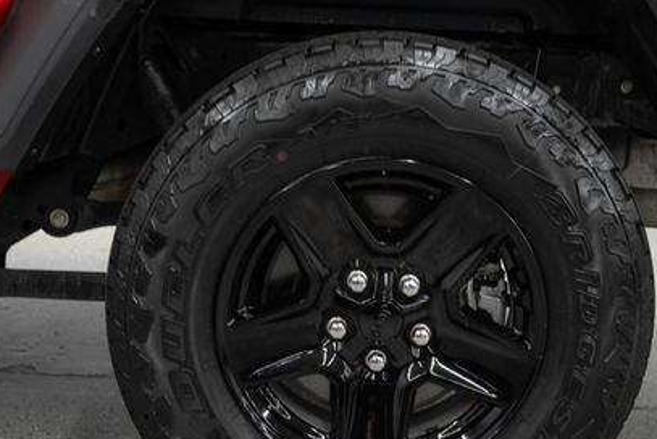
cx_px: 328
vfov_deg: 20.5
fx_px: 1205
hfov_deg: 30.5
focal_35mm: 66
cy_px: 317
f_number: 3.2
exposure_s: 1/40
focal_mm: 28
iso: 320
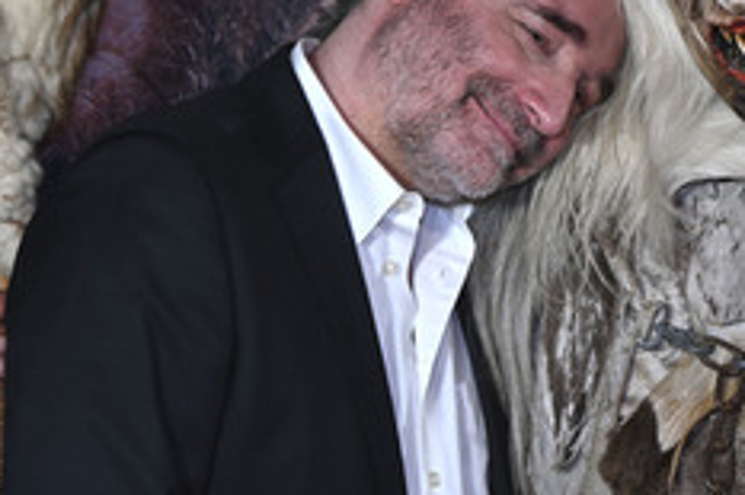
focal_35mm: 186
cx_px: 679
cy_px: 86
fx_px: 3846
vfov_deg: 7.4
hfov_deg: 11.0
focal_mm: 96
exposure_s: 1/100
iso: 1000
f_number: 6.3
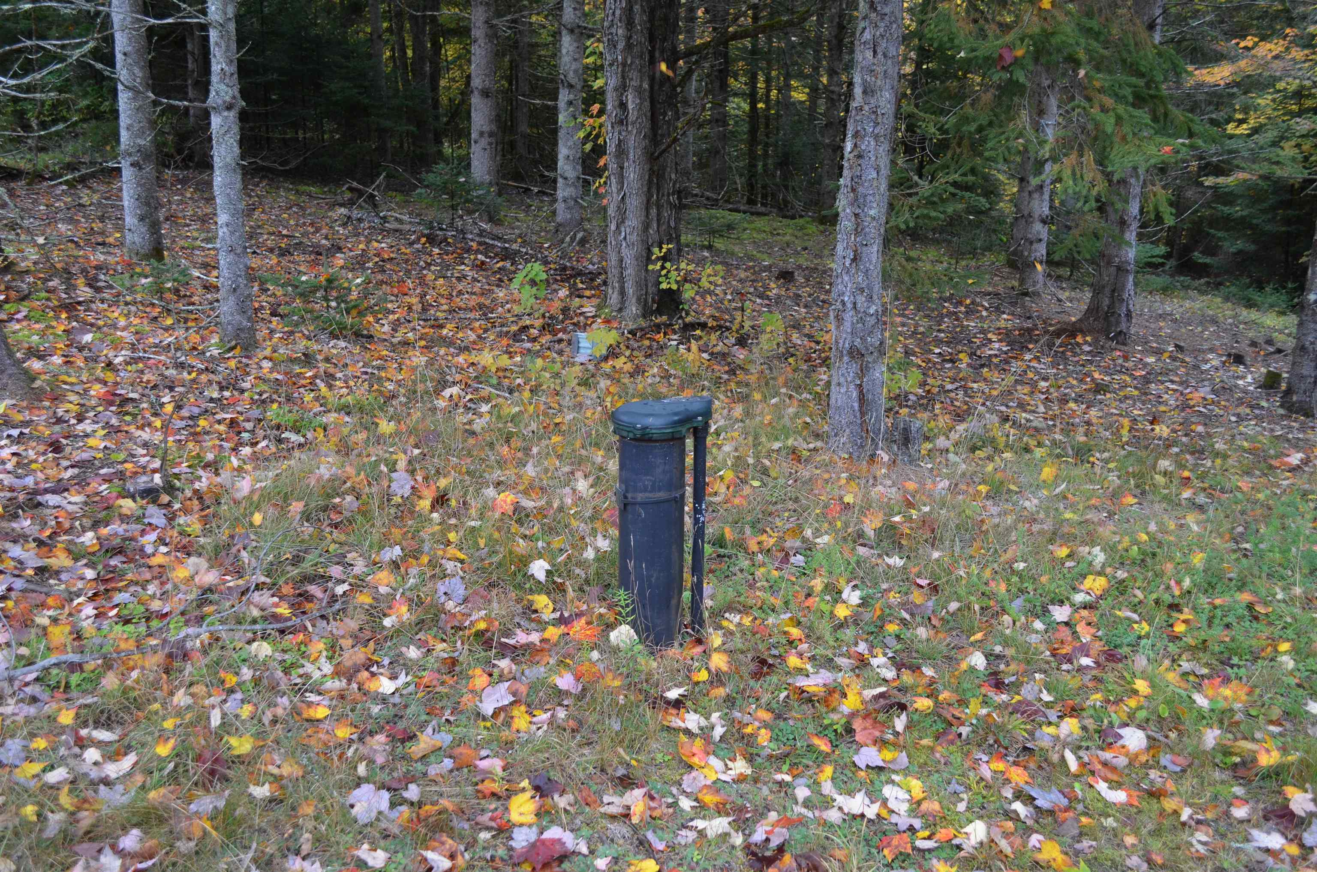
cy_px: 436
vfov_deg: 39.8
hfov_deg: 57.3
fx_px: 1205
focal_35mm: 33
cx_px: 658
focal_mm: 22
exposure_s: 1/100
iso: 400
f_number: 5.6
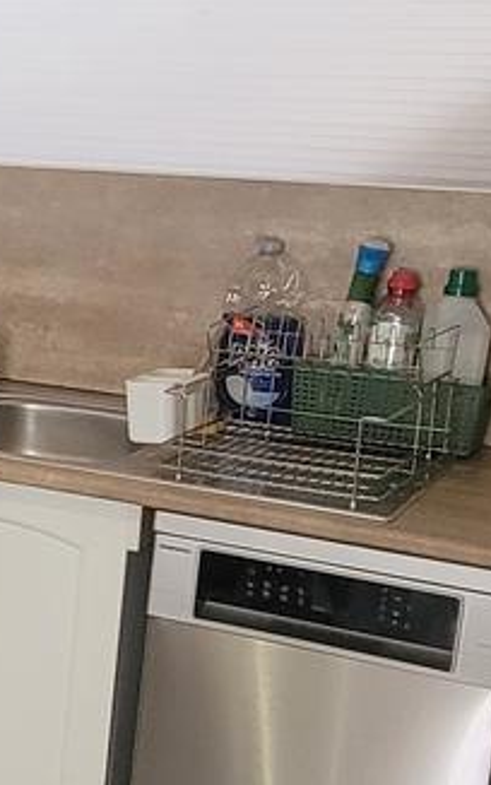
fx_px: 1562
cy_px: 364
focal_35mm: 73
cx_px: -614
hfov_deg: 13.8
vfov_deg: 28.2
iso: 250
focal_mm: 2.2
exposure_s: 1/50
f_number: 2.2
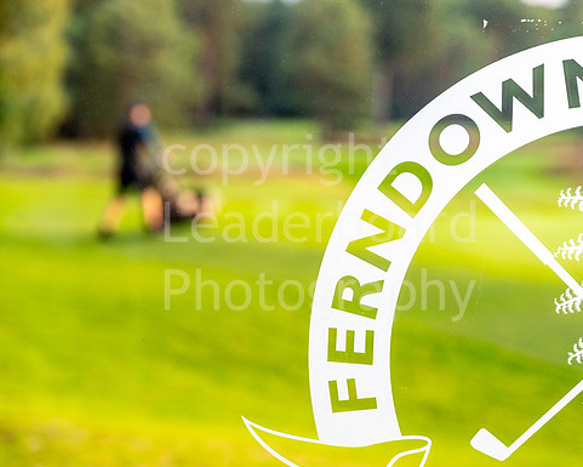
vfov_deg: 11.9
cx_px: 370
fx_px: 2244
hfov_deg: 14.8
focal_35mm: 130
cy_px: 259
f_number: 5
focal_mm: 101
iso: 320
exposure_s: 1/100
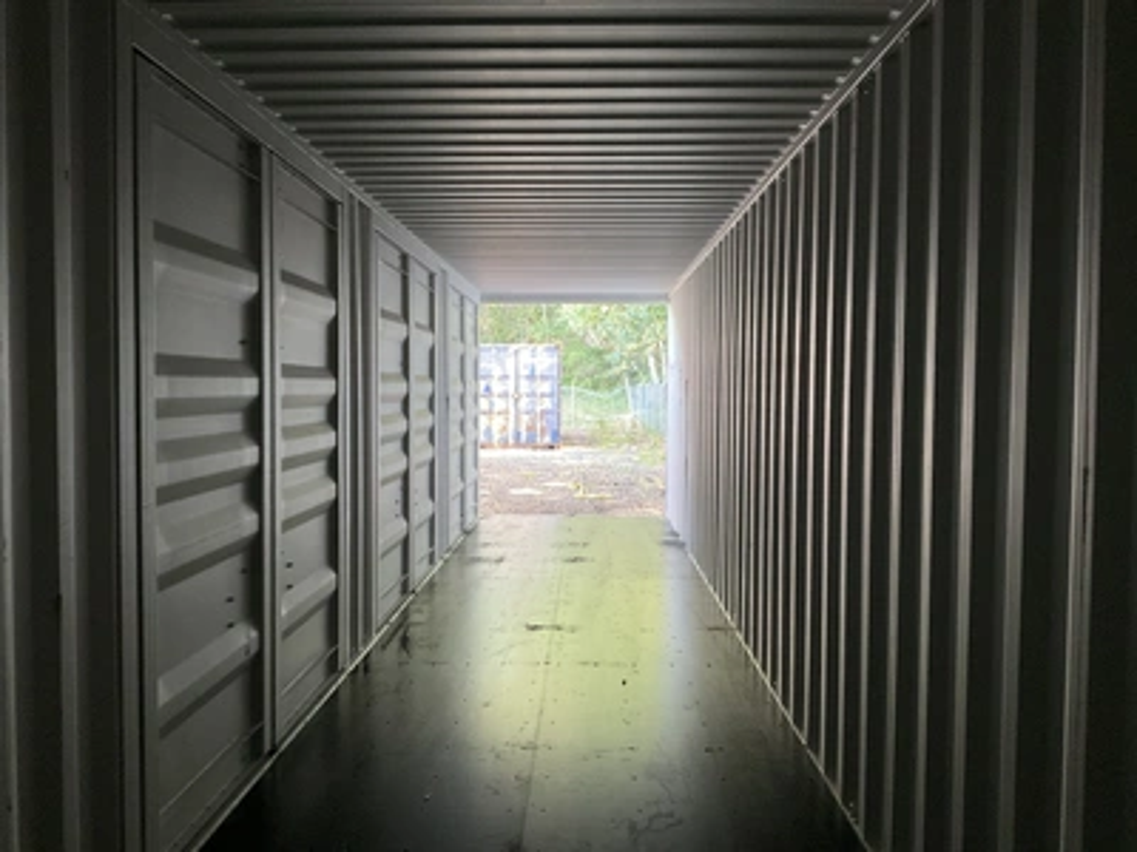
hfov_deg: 61.7
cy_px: 426
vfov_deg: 48.2
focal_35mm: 29
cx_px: 568
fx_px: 953
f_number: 1.8
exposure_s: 1/41
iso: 320
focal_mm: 3
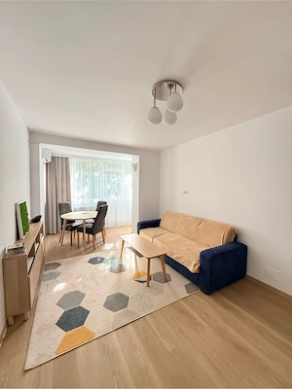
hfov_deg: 85.7
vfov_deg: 102.1
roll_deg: -0.7
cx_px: 146
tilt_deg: -2.0
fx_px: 157
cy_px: 194
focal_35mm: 14
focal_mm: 2.22
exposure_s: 1/60
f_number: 2.2
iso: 500
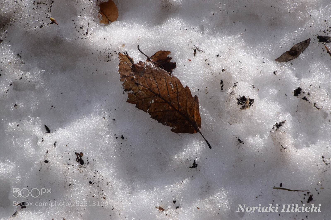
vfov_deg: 5.0
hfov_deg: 7.4
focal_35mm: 278
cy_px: 110
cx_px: 166
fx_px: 2552
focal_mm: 185
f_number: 10
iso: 1000
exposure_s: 1/2500
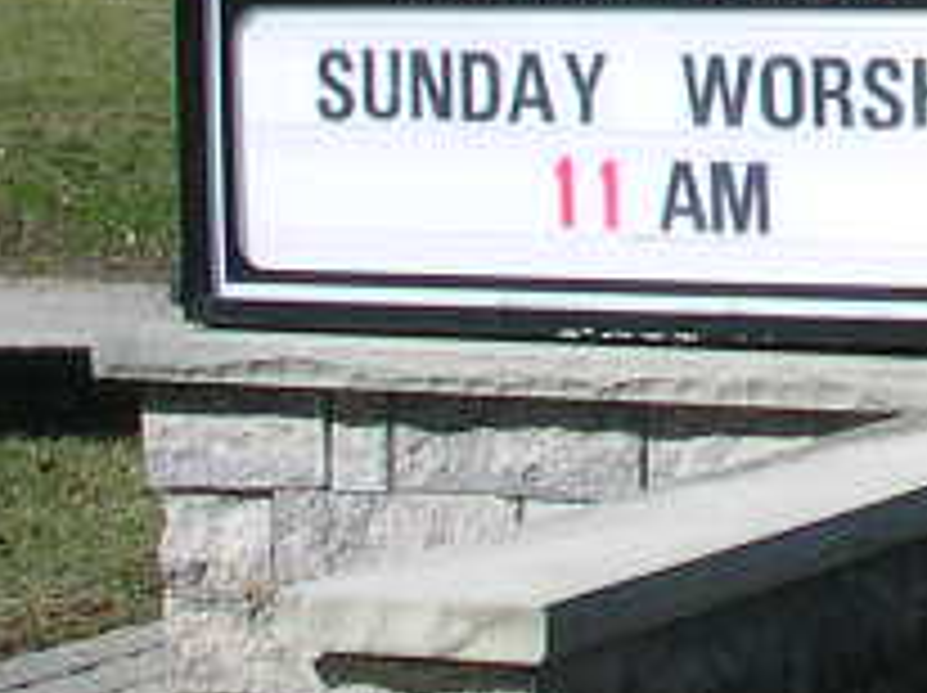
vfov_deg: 8.0
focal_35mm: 184
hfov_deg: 10.1
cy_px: -140
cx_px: 1683
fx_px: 4922
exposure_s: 1/401
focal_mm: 5.6
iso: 100
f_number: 4.5
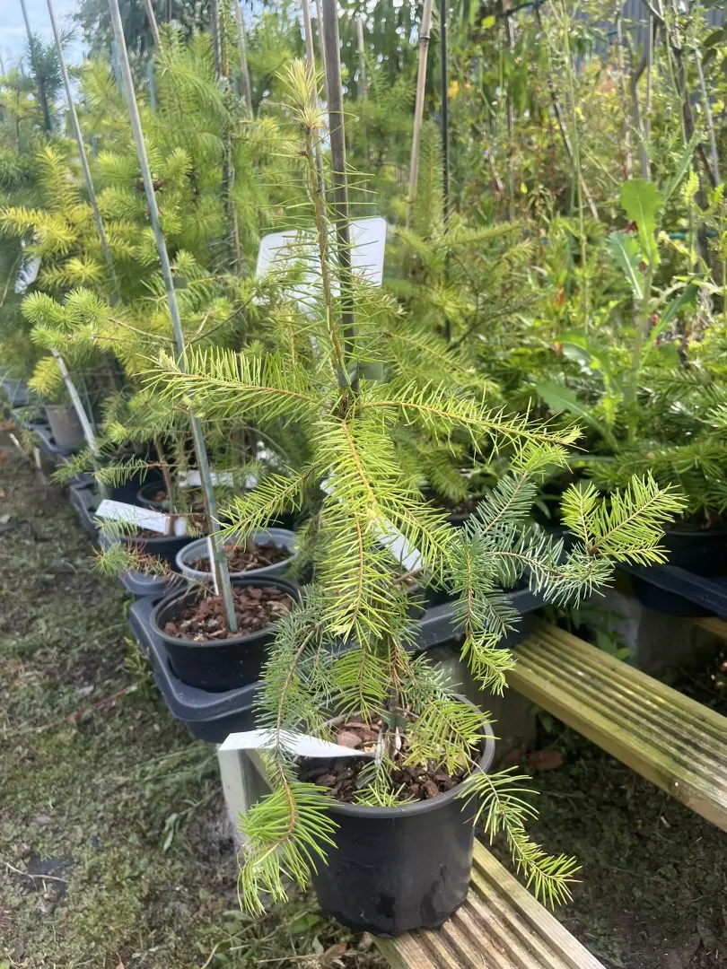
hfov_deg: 53.1
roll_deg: +2.8
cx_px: 364
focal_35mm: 26
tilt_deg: -17.4
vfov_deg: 67.3
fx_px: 728
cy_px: 484
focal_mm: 5.1
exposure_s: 1/598
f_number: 1.6
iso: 50
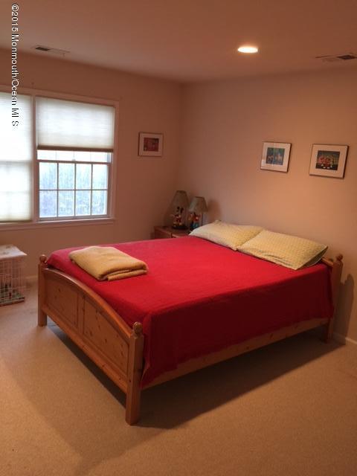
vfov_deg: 61.7
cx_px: 178
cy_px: 238
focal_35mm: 29
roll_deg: -3.4
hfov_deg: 48.2
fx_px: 399
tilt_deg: -11.6
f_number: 2.2
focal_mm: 4.15
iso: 50
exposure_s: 1/15
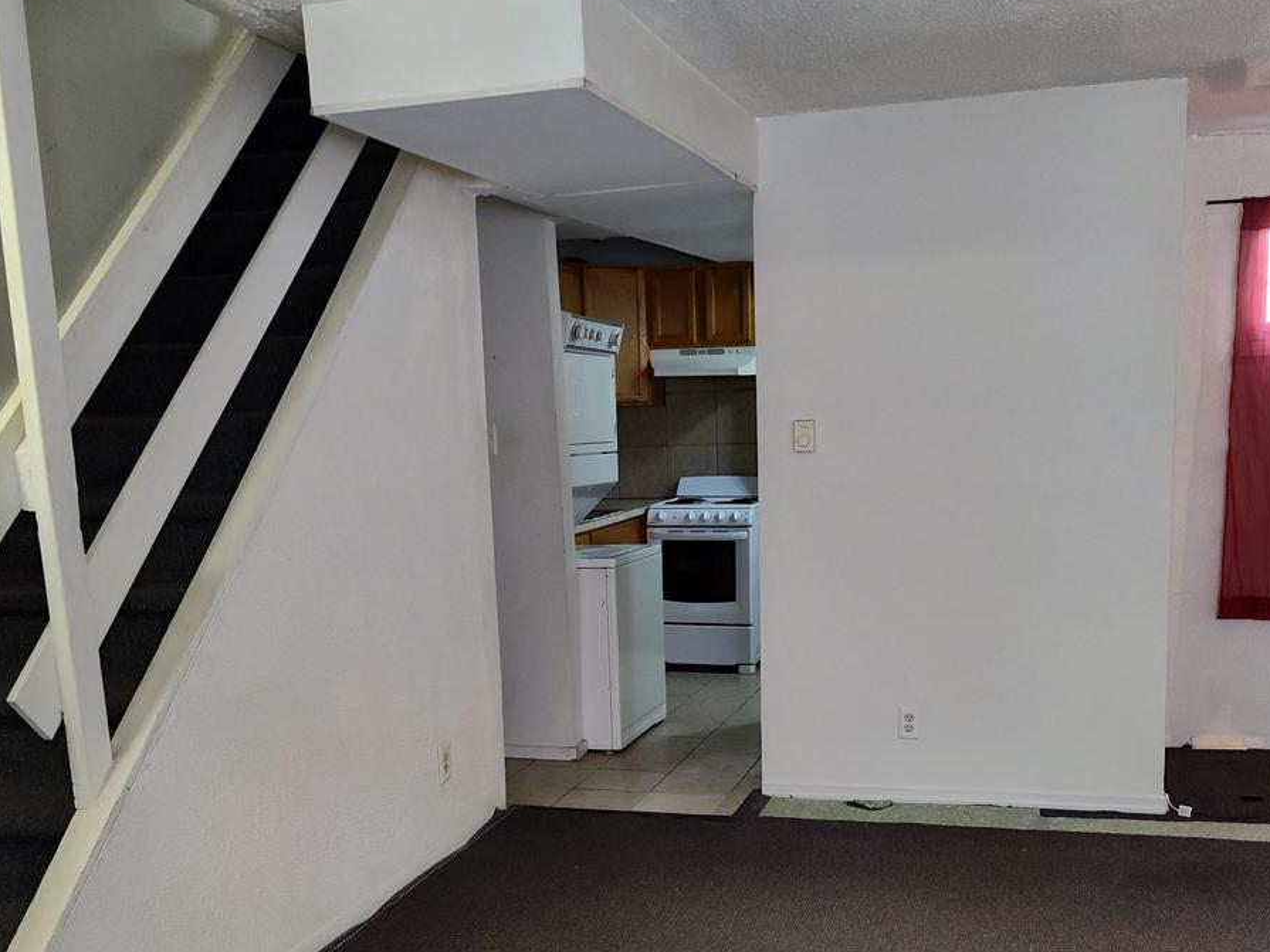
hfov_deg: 50.1
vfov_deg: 38.1
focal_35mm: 37
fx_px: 1357
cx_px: 654
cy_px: 653
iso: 1400
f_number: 1.8
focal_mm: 5.56
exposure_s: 1/60
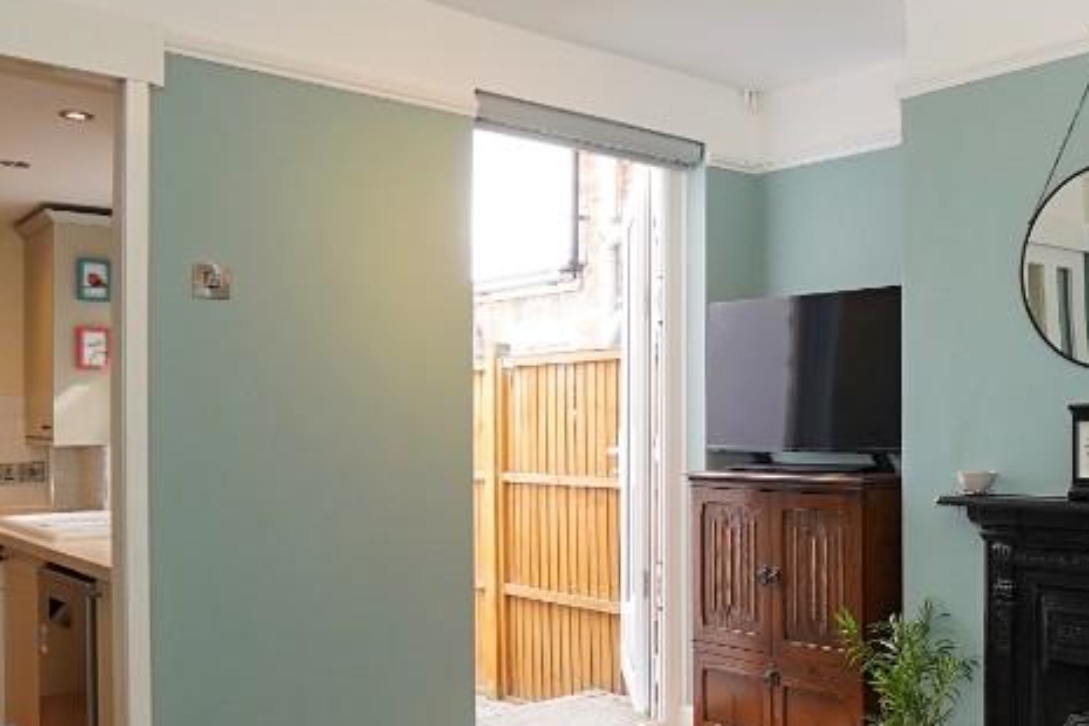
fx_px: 998
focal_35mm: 33
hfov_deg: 53.7
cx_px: 857
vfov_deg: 39.5
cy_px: 484
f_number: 4
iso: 800
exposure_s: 1/160
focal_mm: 10
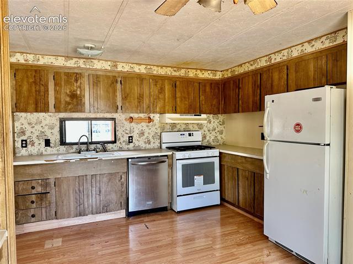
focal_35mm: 24
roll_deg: +0.8
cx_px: 176
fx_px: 245
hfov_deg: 71.6
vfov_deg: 56.8
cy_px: 132
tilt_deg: -2.1
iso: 160
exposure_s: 1/121
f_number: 1.78
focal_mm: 6.86
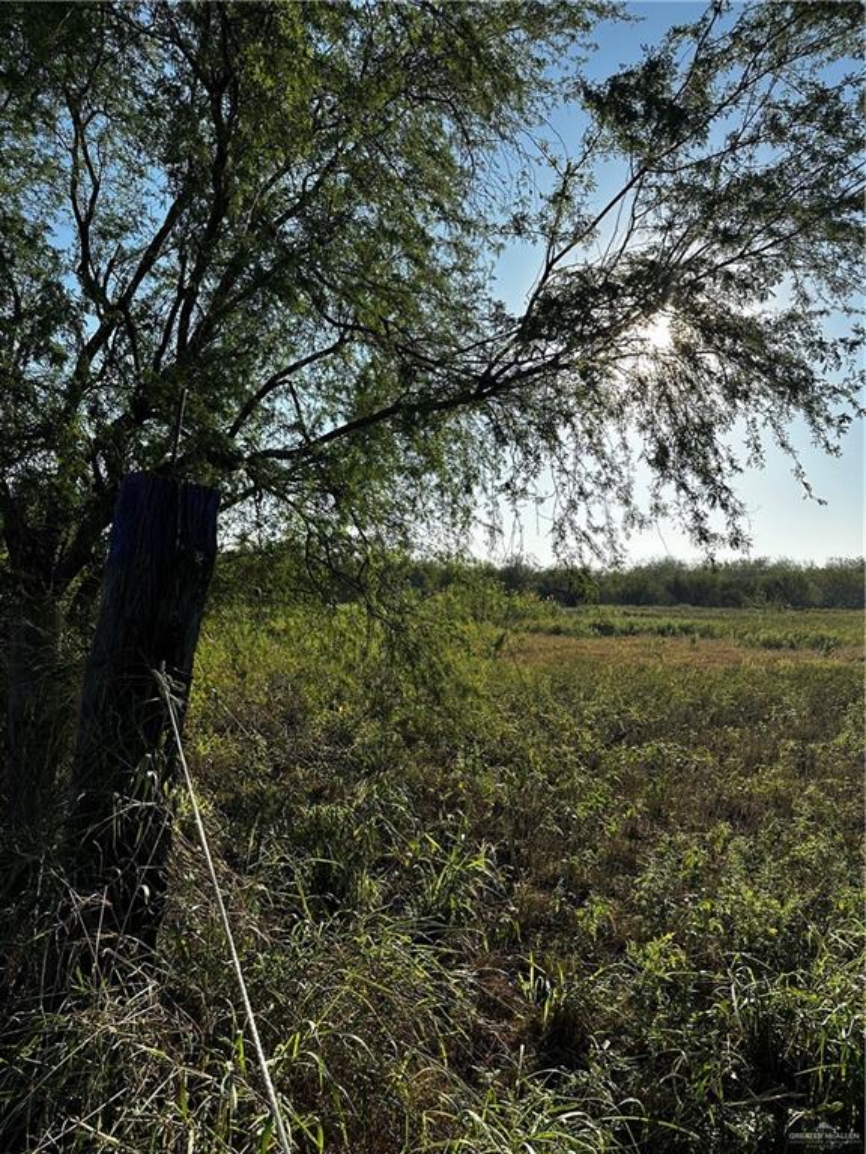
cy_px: 577
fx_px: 801
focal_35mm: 24
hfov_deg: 56.8
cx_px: 433
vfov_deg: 71.6
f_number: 1.78
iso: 80
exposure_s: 1/3717
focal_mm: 6.86
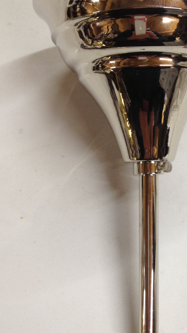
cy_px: 194
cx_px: 159
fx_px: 529
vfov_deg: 34.8
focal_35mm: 60
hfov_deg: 19.8
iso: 100
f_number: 2.4
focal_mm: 4.28
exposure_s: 1/20
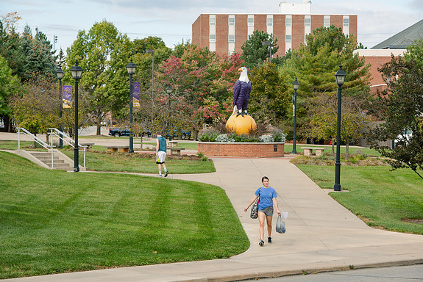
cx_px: 211
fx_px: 1446
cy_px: 141
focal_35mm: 123
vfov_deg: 11.2
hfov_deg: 16.6
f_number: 8
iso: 320
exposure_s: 1/320
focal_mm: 122
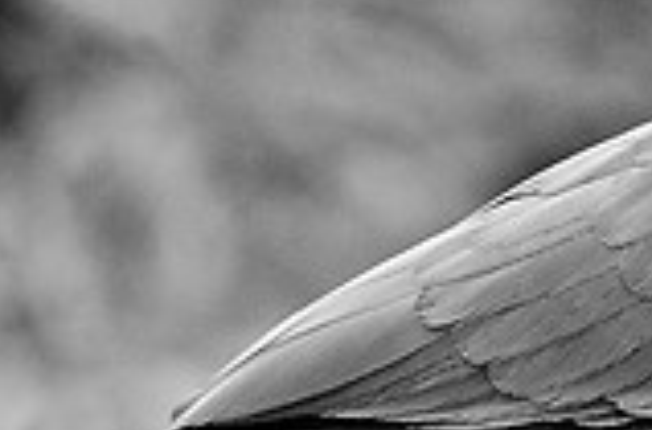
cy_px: 262
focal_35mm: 1315
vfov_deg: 1.0
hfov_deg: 1.6
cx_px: 1037
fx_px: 23745
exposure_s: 1/500
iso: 1100
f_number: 5
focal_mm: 240
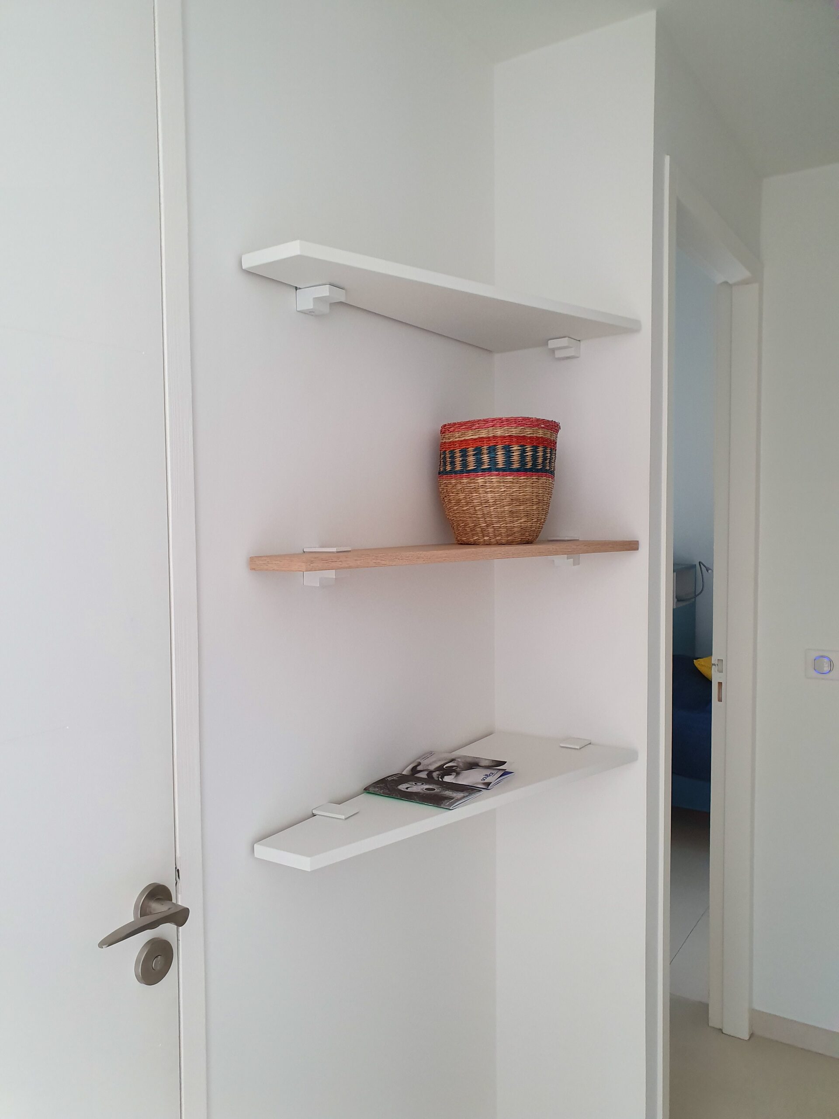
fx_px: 840
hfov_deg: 53.1
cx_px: 420
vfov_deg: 67.3
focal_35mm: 26
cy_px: 560
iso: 320
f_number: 2.4
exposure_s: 1/100
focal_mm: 4.32
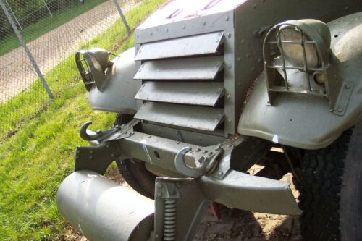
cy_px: 120
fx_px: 382
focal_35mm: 38
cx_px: 181
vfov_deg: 35.0
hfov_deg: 50.7
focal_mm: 8
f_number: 2.8
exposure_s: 1/350
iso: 120
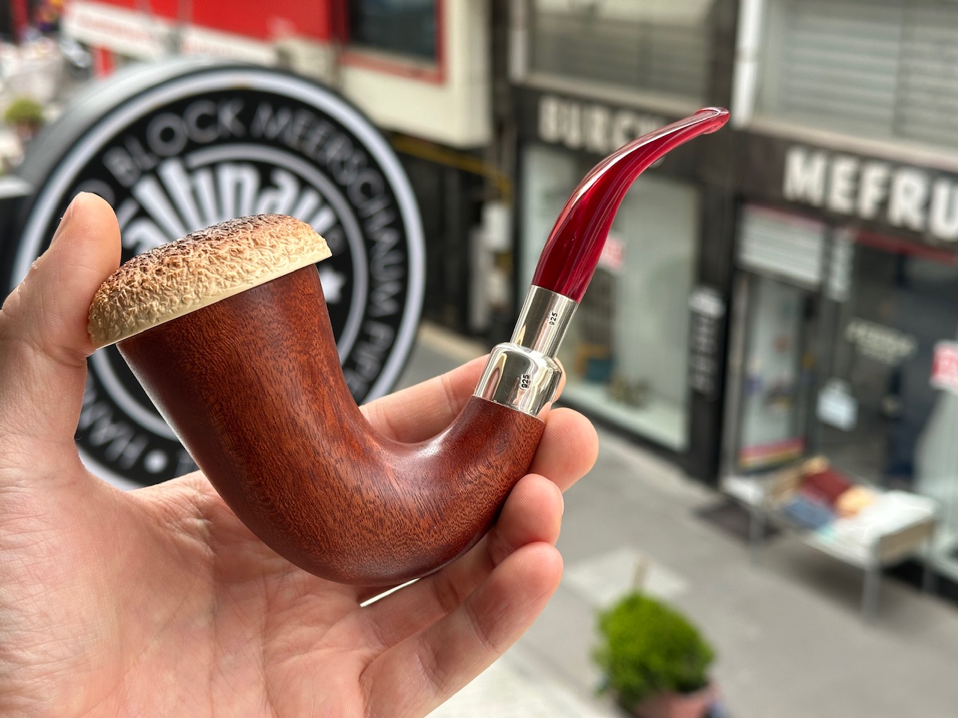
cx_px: 479
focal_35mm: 48
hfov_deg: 39.7
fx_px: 1328
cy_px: 359
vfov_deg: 30.3
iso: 64
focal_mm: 6.86
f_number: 1.78
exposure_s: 1/612
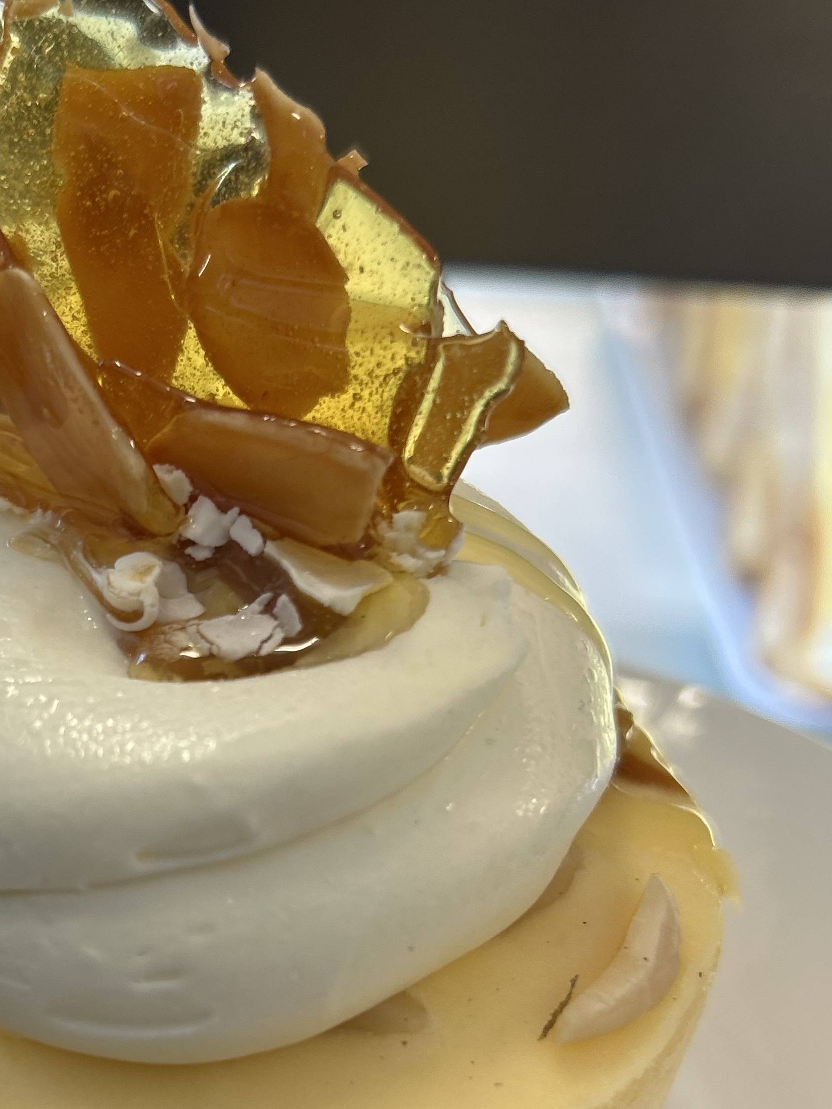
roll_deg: -1.1
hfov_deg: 30.2
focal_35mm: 47
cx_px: 177
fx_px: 1506
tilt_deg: -32.2
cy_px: 718
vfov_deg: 40.0
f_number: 1.5
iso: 64
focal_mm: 5.7
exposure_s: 1/100
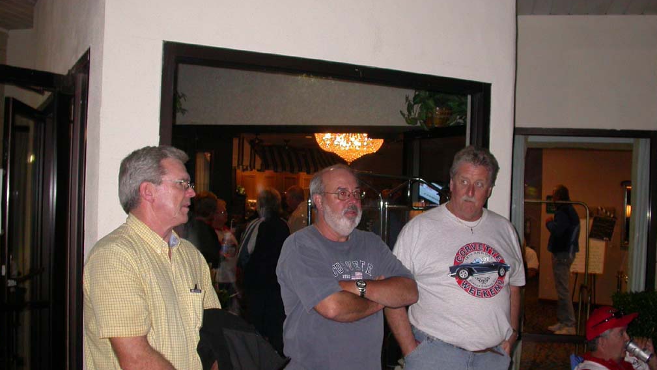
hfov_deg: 48.3
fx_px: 732
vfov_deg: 28.3
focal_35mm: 42
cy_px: 211
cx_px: 328
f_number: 2.6
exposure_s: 1/60
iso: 200
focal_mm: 7.85
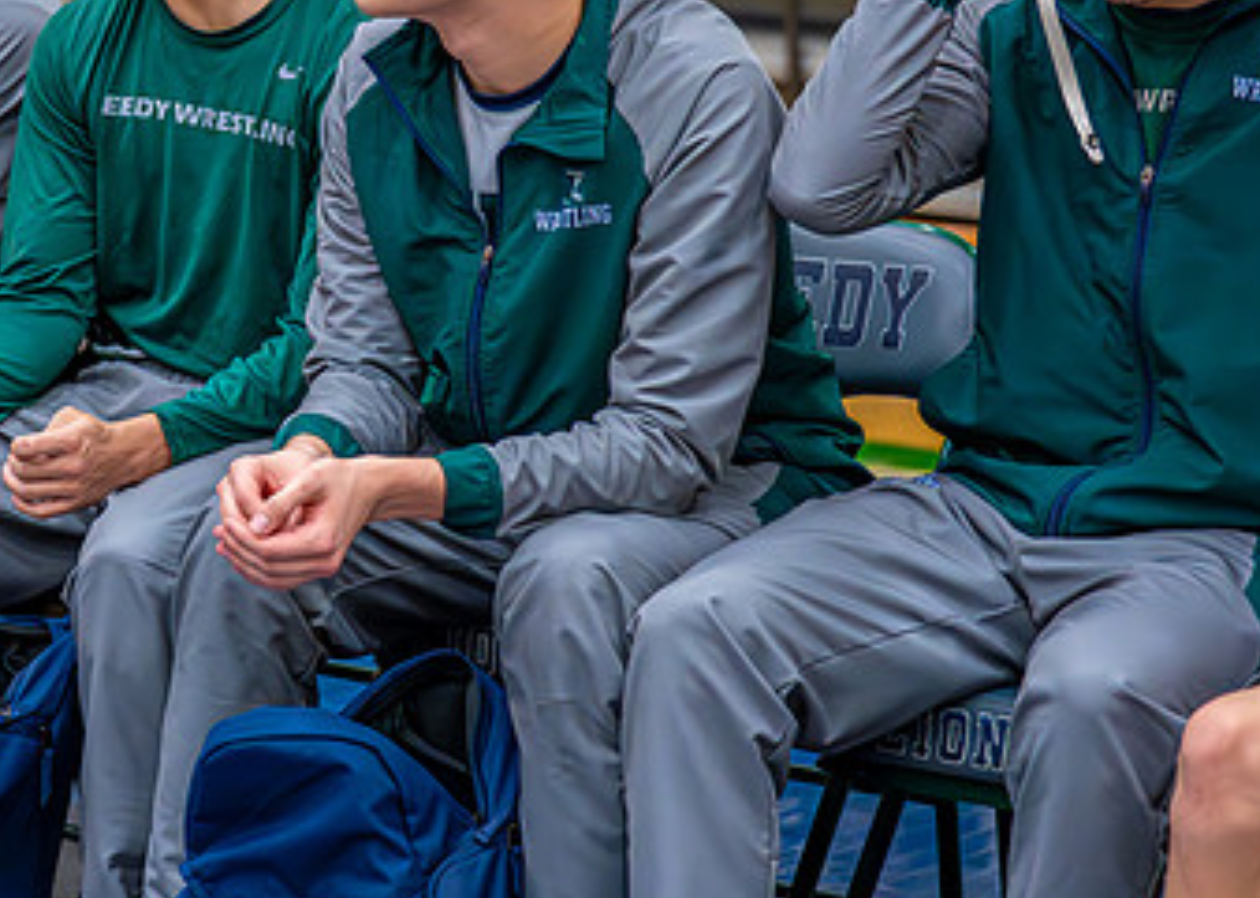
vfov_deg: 9.9
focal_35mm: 145
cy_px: 129
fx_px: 5186
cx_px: 105
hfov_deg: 13.7
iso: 4000
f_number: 2.8
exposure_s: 1/640
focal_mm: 72
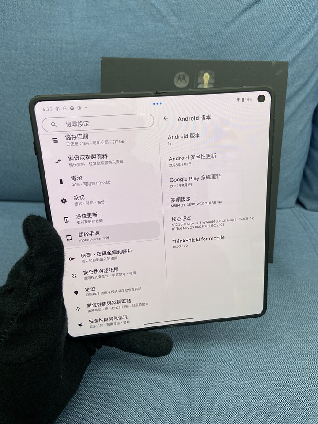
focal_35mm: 26
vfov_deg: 67.3
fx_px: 318
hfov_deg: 53.1
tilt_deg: -40.8
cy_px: 212
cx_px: 159
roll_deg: +0.3
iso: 100
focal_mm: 4.25
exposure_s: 1/120
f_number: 1.8
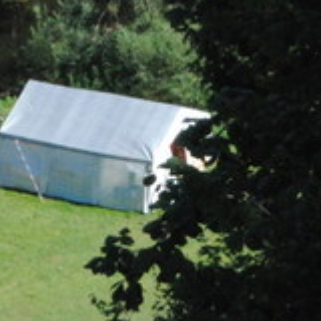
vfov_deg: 5.0
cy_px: 323
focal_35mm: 350
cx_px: -146
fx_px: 3673
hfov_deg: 5.0
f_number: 20
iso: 1600
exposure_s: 1/320
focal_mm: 55
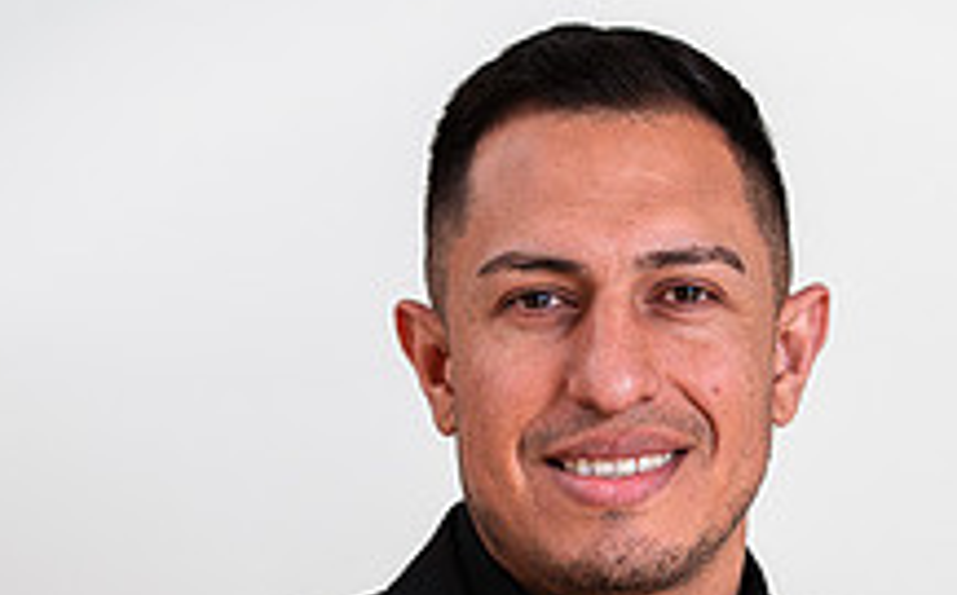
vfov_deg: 7.1
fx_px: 4689
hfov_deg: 11.6
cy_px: 912
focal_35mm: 180
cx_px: 644
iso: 50
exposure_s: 1/160
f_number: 2.8
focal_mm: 85
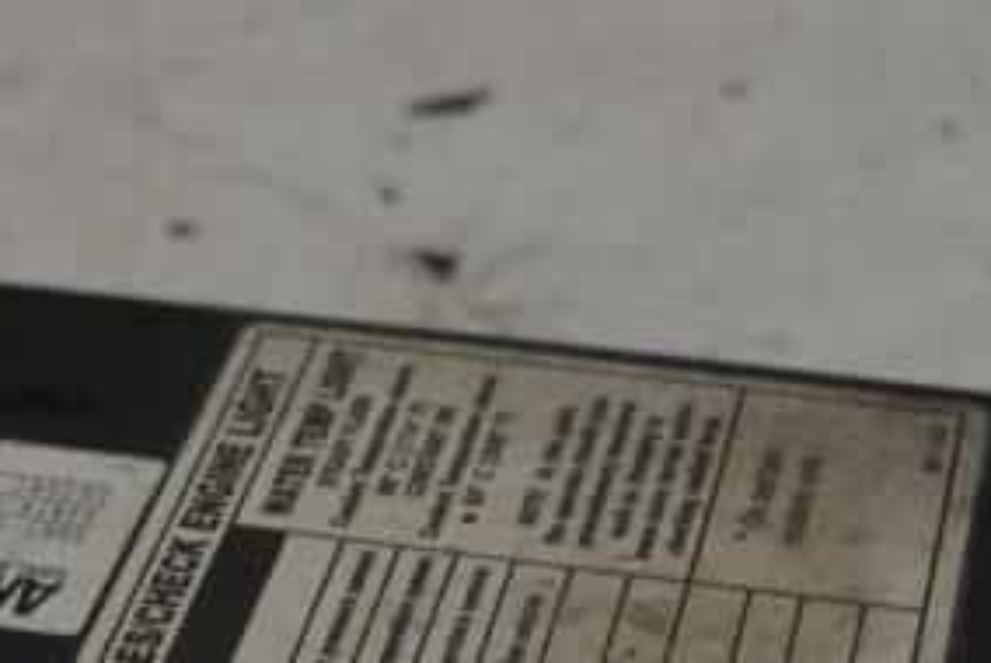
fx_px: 2976
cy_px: 794
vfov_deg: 12.4
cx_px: 412
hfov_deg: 18.9
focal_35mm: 108
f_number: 4
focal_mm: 20
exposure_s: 1/60
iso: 500
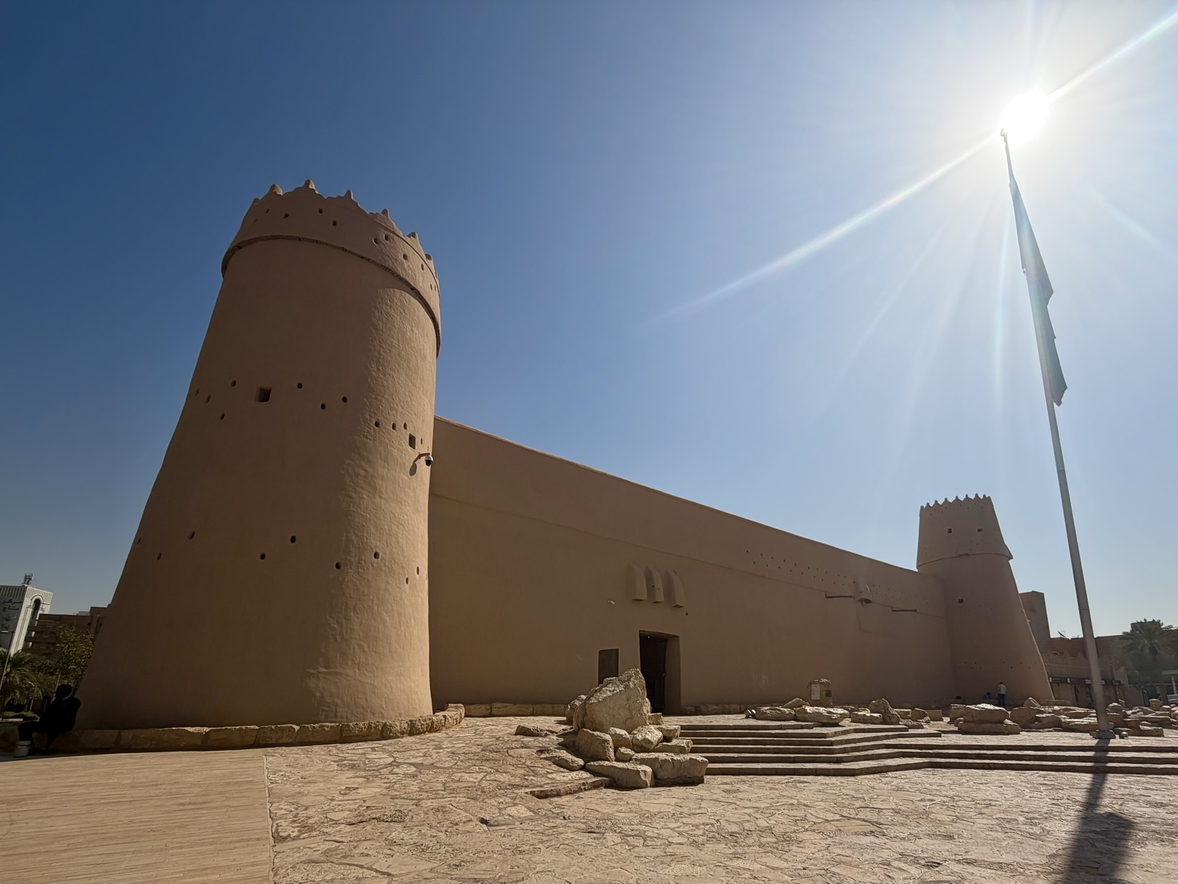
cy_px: 442
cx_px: 589
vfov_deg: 85.7
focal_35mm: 14
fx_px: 476
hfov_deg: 102.1
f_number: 2.2
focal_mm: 2.22
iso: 25
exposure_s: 1/2717
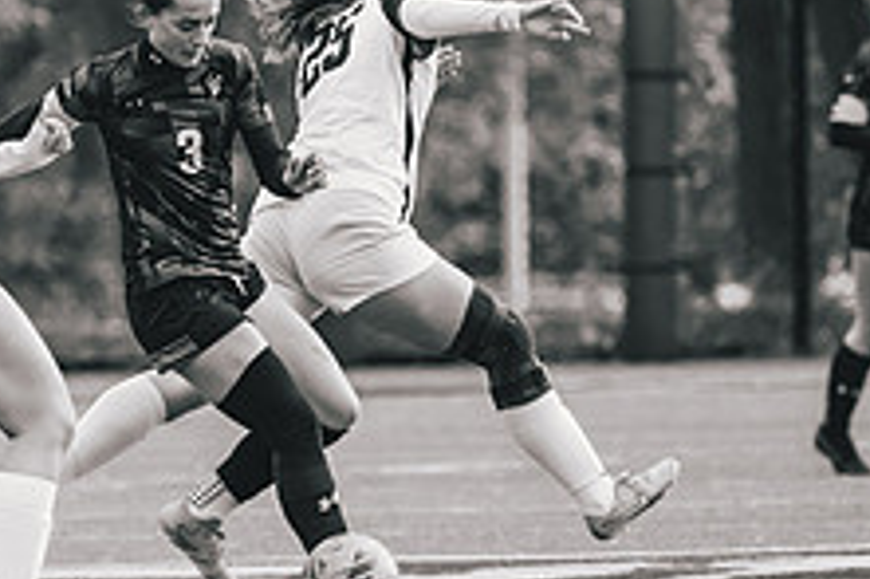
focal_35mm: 1122
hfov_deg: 1.8
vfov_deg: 1.2
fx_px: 27094
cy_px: 290
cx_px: 291
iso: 800
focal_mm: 400
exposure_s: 1/800
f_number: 6.3
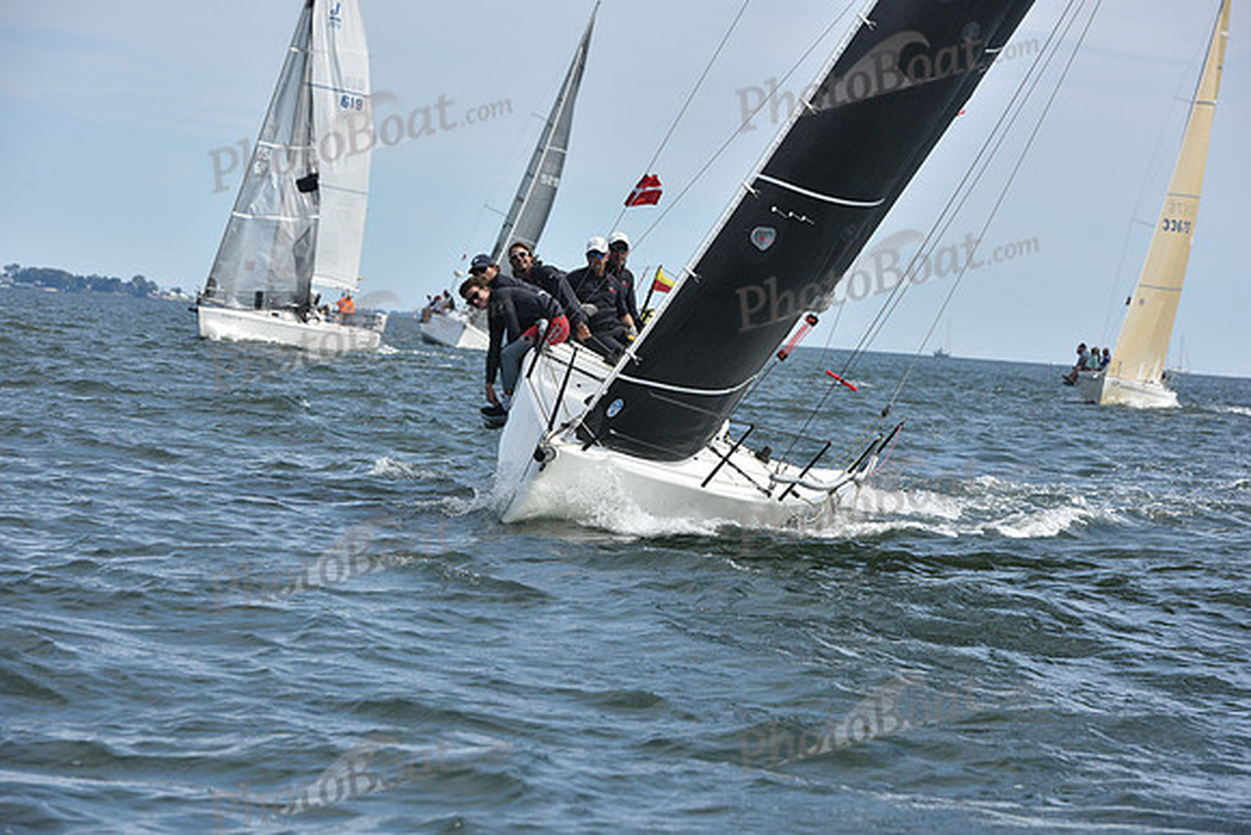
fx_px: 5561
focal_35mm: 160
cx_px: 626
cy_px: 418
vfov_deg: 8.6
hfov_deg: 12.8
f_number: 10
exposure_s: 1/1000
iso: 320
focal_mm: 160
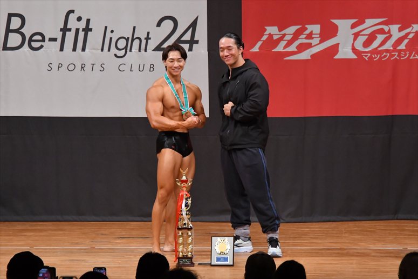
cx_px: 209
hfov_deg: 8.6
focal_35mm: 240
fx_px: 2785
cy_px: 140
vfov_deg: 5.7
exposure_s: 1/400
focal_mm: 160
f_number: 5.6
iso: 5600
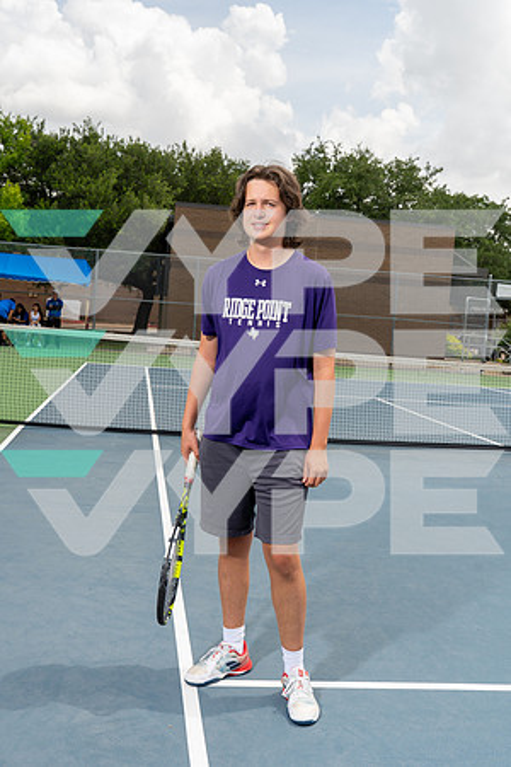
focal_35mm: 41
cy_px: 384
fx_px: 873
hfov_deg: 32.6
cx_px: 256
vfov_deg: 47.4
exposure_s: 1/250
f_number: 8
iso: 100
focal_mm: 41
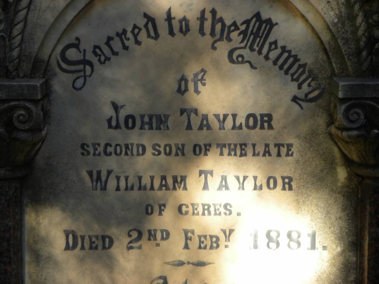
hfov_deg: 16.8
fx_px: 1281
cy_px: 142
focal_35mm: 117
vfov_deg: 12.7
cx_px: 190
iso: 64
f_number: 4
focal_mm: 20.8
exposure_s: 1/83.7
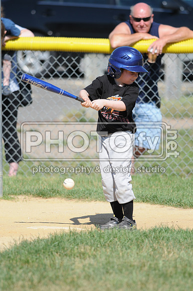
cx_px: 96
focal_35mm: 450
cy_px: 146
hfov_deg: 3.0
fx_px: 3629
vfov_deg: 4.6
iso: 200
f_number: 4
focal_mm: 300
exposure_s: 1/1600
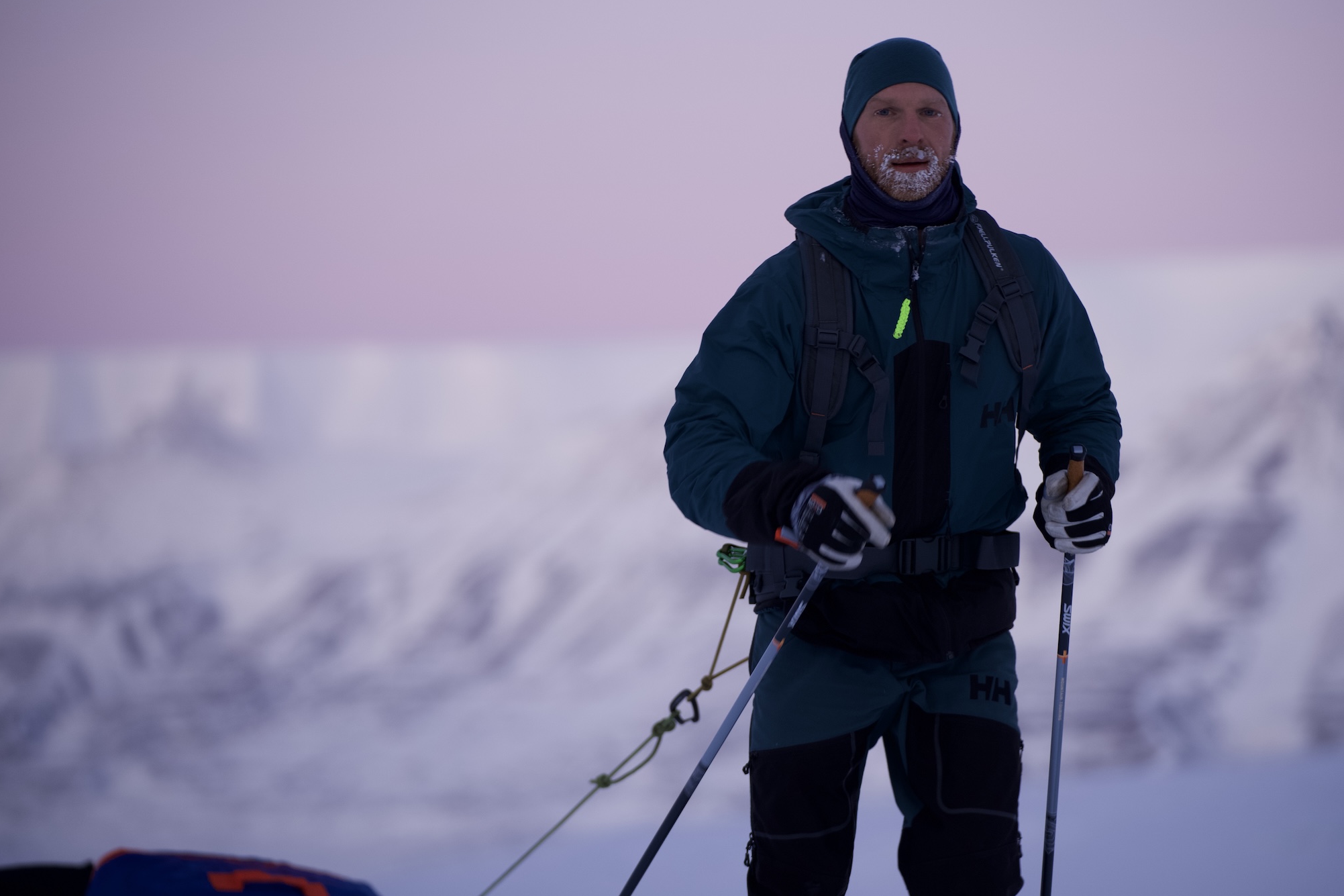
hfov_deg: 13.1
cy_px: 377
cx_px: 749
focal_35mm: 157
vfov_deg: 8.7
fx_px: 5860
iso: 500
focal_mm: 131
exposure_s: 1/250
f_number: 2.8
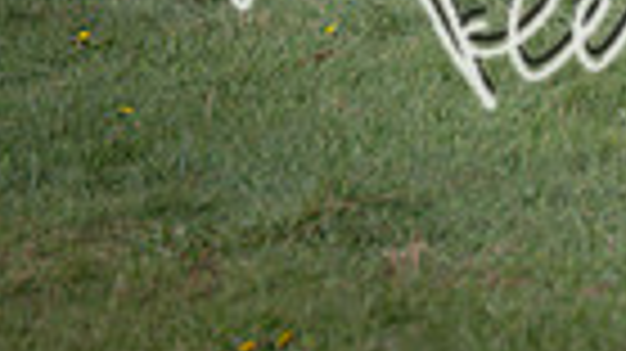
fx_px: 18613
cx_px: 1794
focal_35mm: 1122
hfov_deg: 1.9
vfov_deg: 1.1
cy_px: -376
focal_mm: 120
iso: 200
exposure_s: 1/1000
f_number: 4
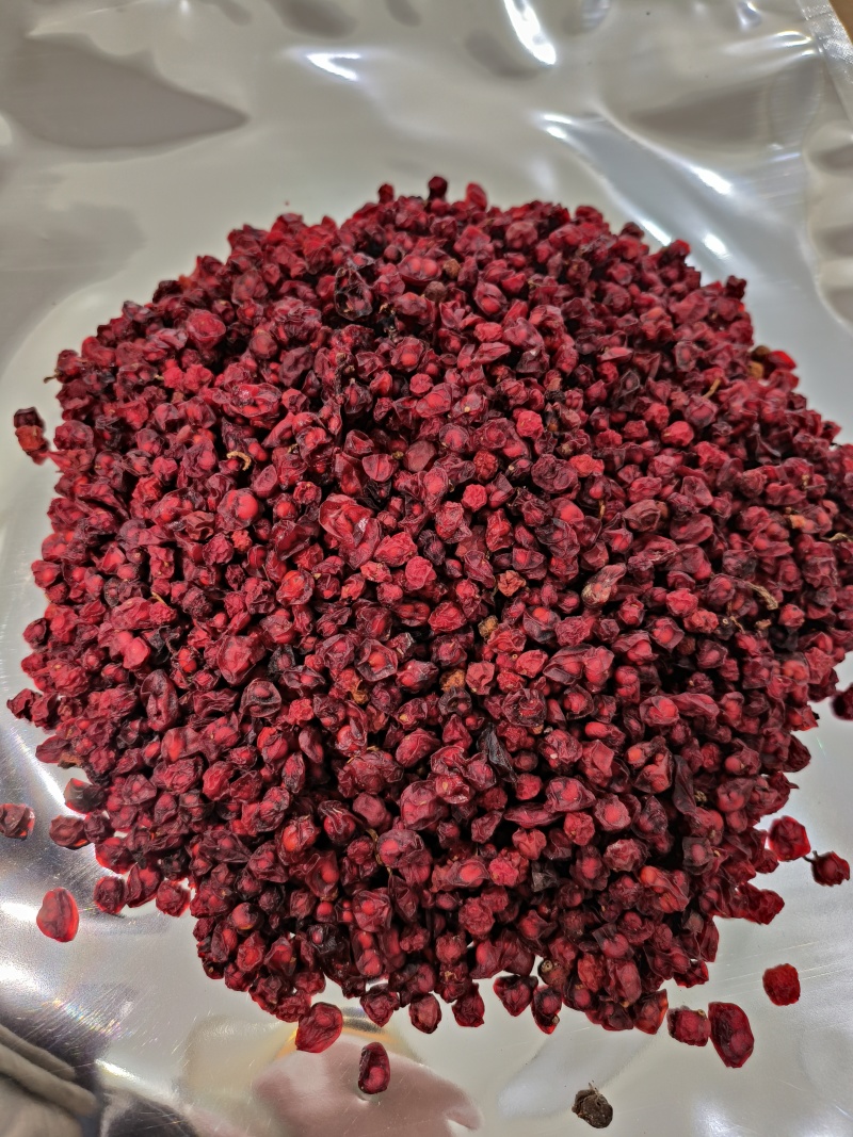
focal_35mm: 24
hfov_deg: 56.8
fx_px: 789
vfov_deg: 71.6
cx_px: 426
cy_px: 568
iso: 158
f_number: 1.8
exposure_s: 1/100
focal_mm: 5.42
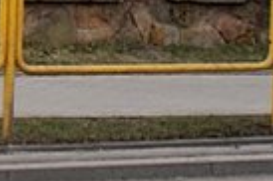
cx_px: -383
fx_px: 2090
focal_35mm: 276
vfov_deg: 4.8
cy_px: -265
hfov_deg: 7.0
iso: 100
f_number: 8
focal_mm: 28
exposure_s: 1/125
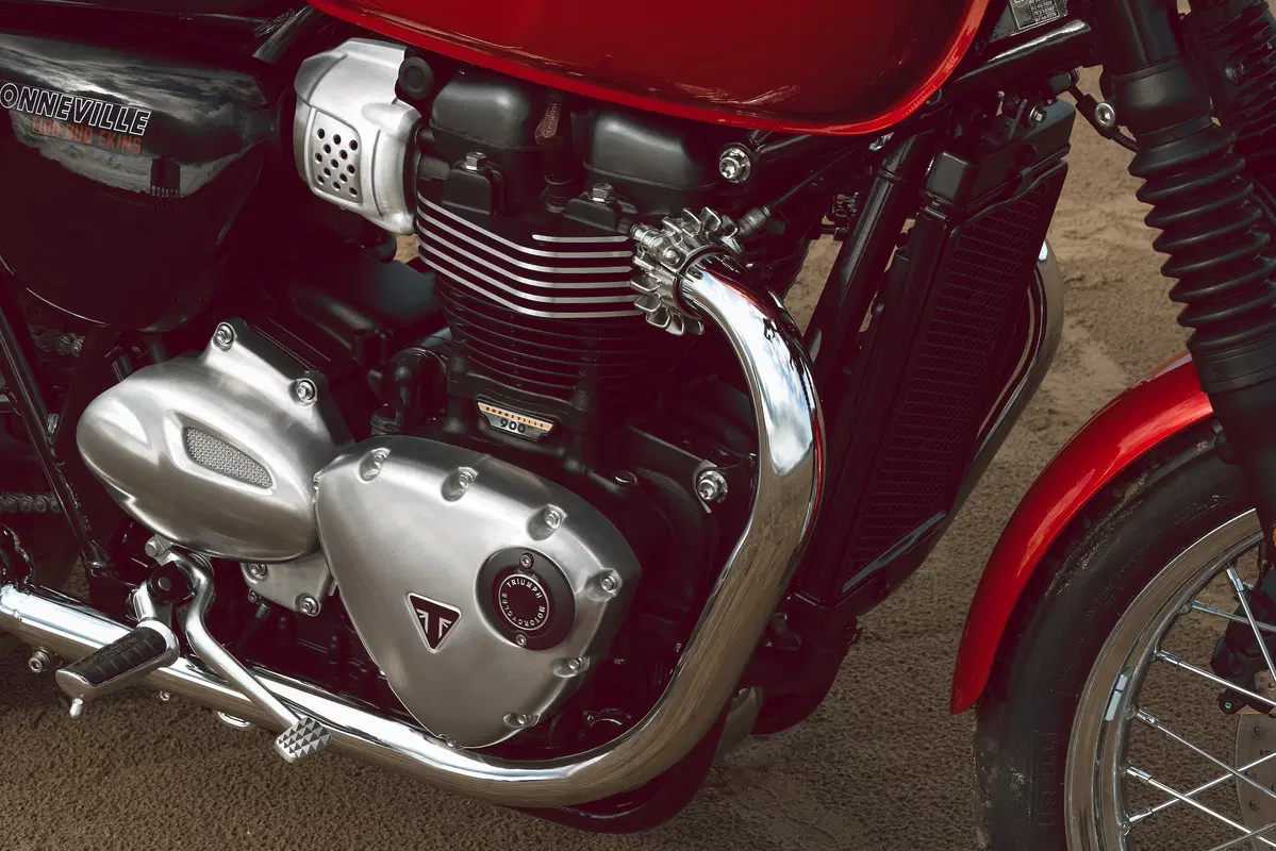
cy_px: 426
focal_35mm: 85
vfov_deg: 16.1
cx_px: 638
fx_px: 3013
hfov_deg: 23.9
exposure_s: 1/125
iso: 200
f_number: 13
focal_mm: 85
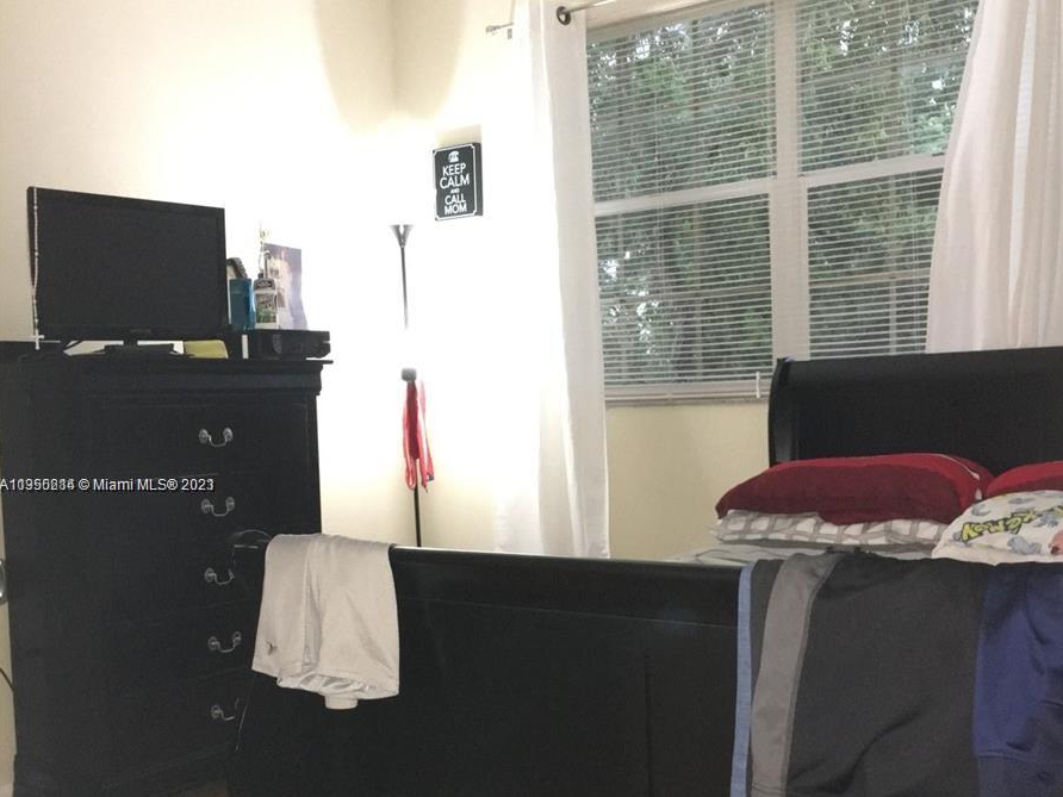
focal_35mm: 39
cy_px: 486
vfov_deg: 36.7
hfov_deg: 47.9
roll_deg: +1.2
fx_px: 1198
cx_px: 533
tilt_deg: -5.0
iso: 400
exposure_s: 1/16
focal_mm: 4.15
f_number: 2.2
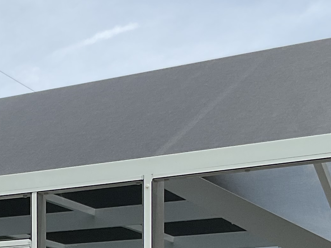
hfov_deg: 17.1
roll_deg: +1.2
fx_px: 1071
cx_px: -9
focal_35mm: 112
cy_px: 356
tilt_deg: +3.6
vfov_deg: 12.6
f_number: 1.8
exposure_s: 1/1786
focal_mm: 3
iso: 16
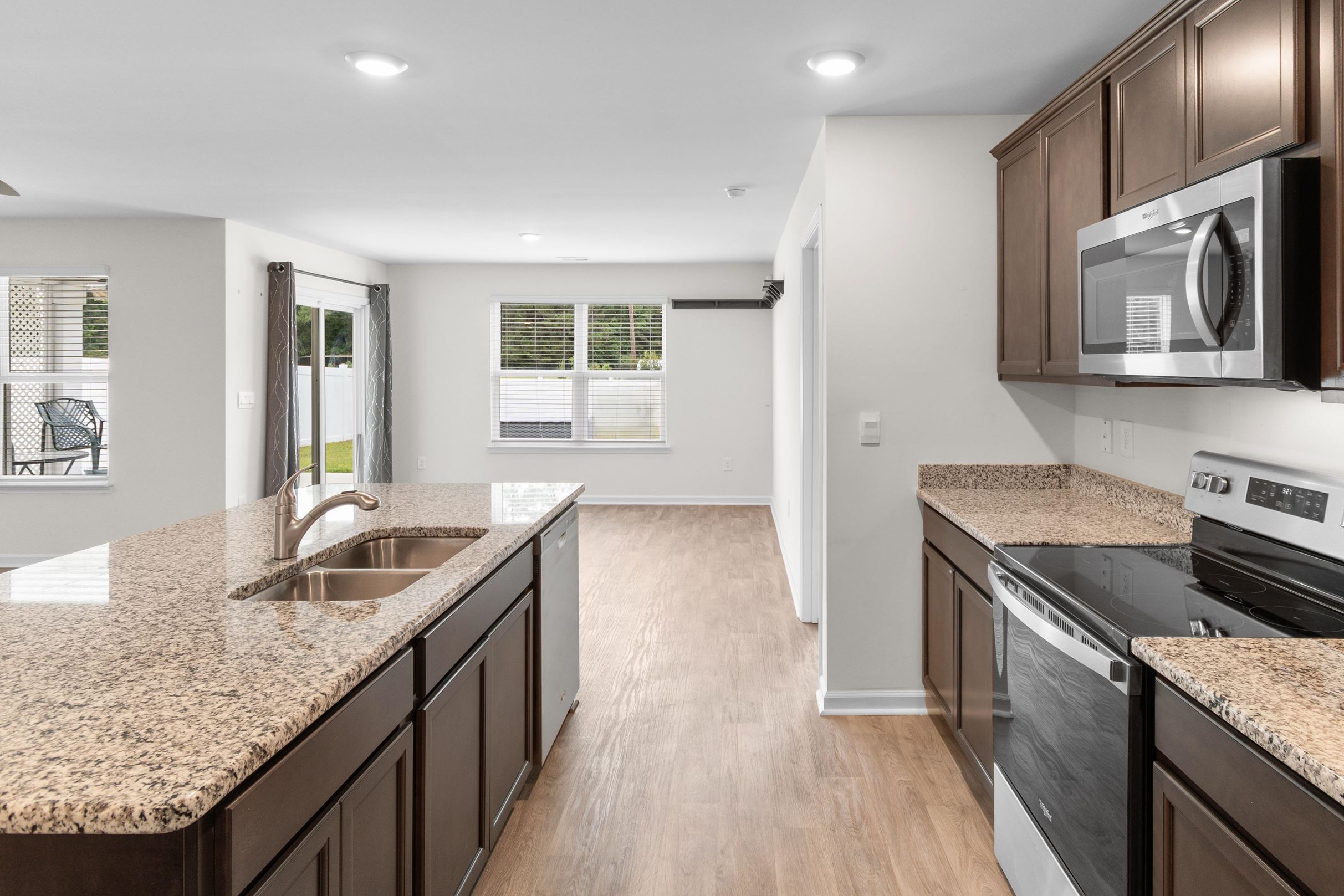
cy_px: 354
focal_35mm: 19
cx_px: 718
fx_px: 709
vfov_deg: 63.9
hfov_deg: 86.8
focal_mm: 10
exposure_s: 1/5
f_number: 4.5
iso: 100
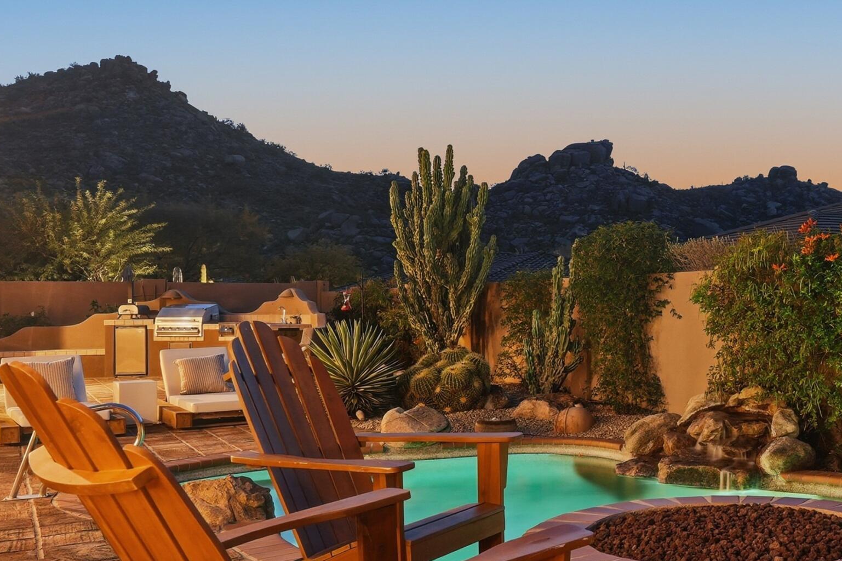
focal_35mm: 42
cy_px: 346
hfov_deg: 43.7
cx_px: 703
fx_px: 982
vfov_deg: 31.8
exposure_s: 1/3.33
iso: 400
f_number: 10
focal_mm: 21.5
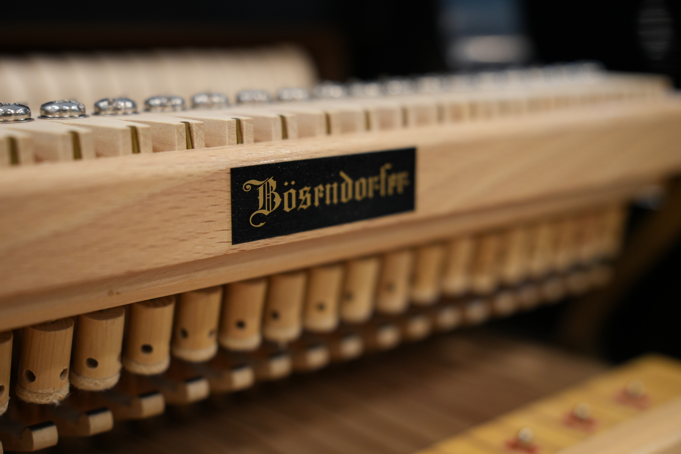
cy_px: 227
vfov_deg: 24.4
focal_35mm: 56
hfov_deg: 35.9
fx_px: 1050
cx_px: 340
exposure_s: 1/60
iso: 800
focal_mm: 37
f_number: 2.8
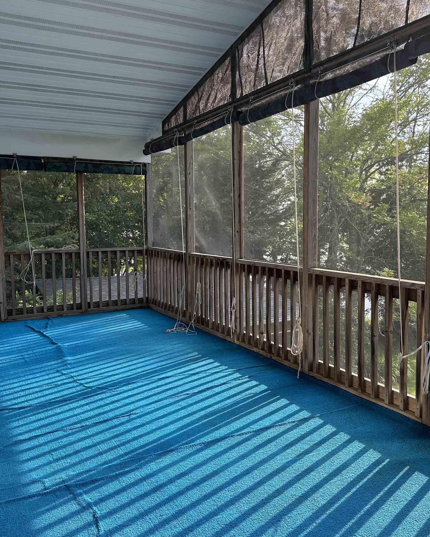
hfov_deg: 45.8
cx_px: 227
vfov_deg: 55.7
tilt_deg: -5.8
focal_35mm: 32
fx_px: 509
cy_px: 265
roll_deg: +0.7
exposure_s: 1/426
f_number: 1.78
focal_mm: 6.86
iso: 80
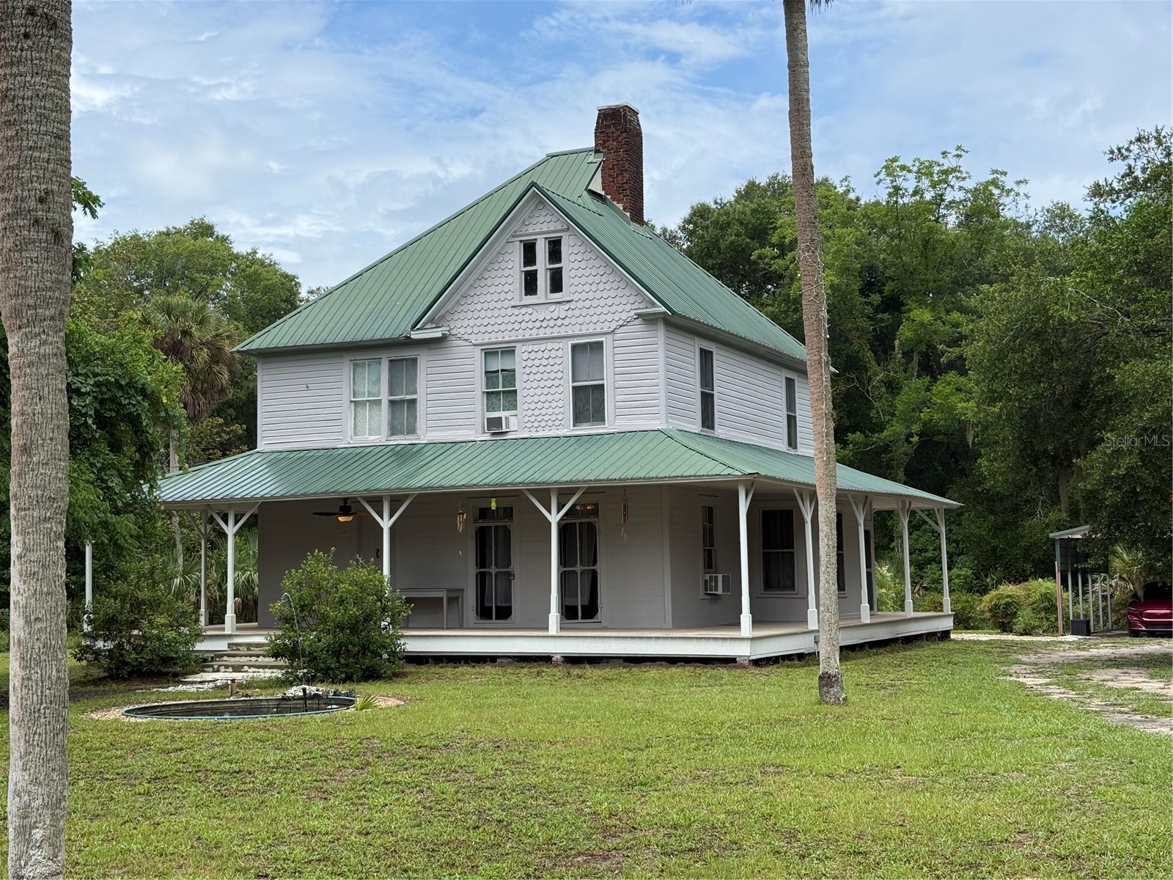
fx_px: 1627
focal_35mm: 48
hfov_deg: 39.7
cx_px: 586
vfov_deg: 30.3
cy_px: 440
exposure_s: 1/2865
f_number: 1.78
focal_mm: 6.76
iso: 64
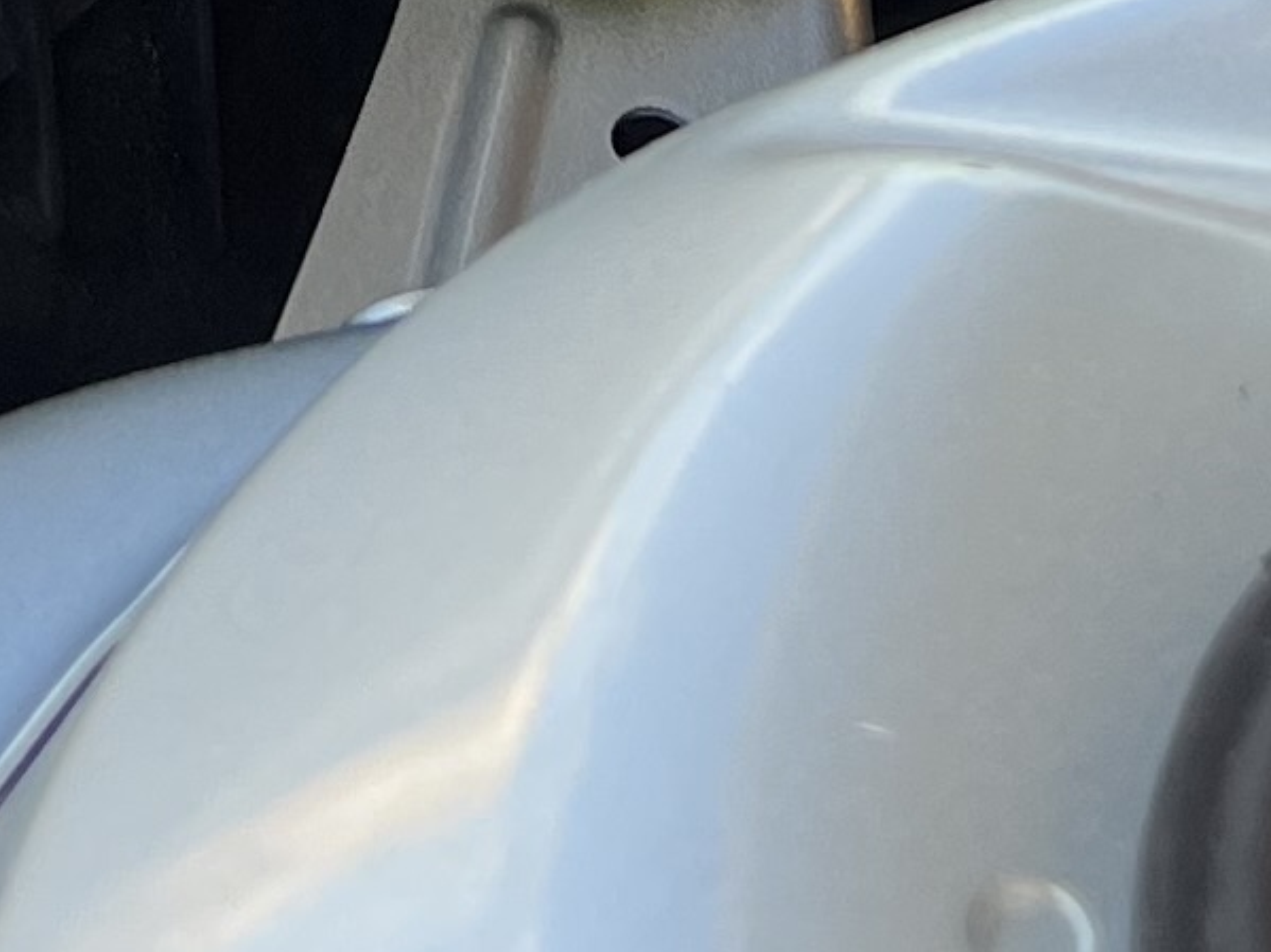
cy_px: -1862
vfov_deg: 7.5
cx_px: 255
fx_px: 6424
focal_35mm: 175
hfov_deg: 11.3
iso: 40
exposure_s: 1/193
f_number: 1.5
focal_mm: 5.7
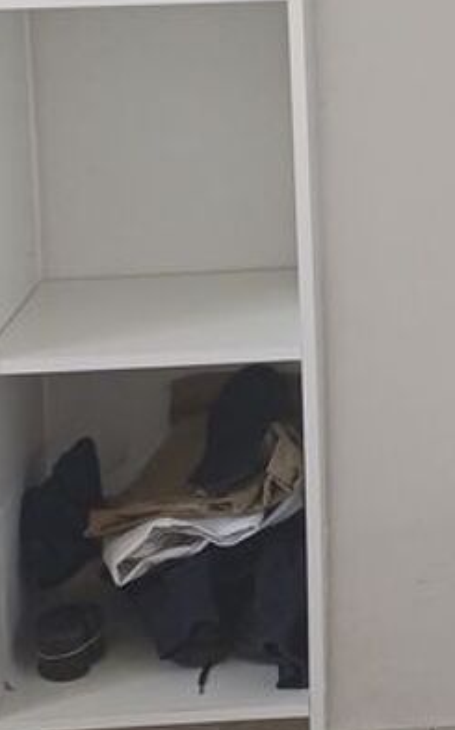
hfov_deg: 14.3
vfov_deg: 22.9
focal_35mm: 90
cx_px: 435
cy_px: 211
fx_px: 1789
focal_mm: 4.65
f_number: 1.8
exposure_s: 1/50
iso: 125
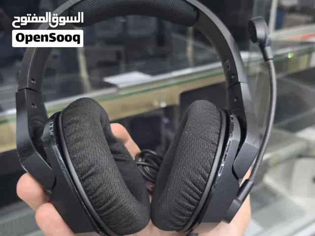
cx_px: 158
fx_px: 209
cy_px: 118
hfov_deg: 73.9
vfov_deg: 58.9
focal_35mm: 23
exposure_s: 1/101
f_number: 1.7
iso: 250
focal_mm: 6.3
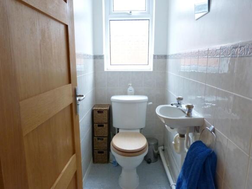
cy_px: 94
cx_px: 126
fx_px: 182
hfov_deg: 69.4
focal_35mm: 25
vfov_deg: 54.9
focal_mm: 4.5
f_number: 3.2
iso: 400
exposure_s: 1/50
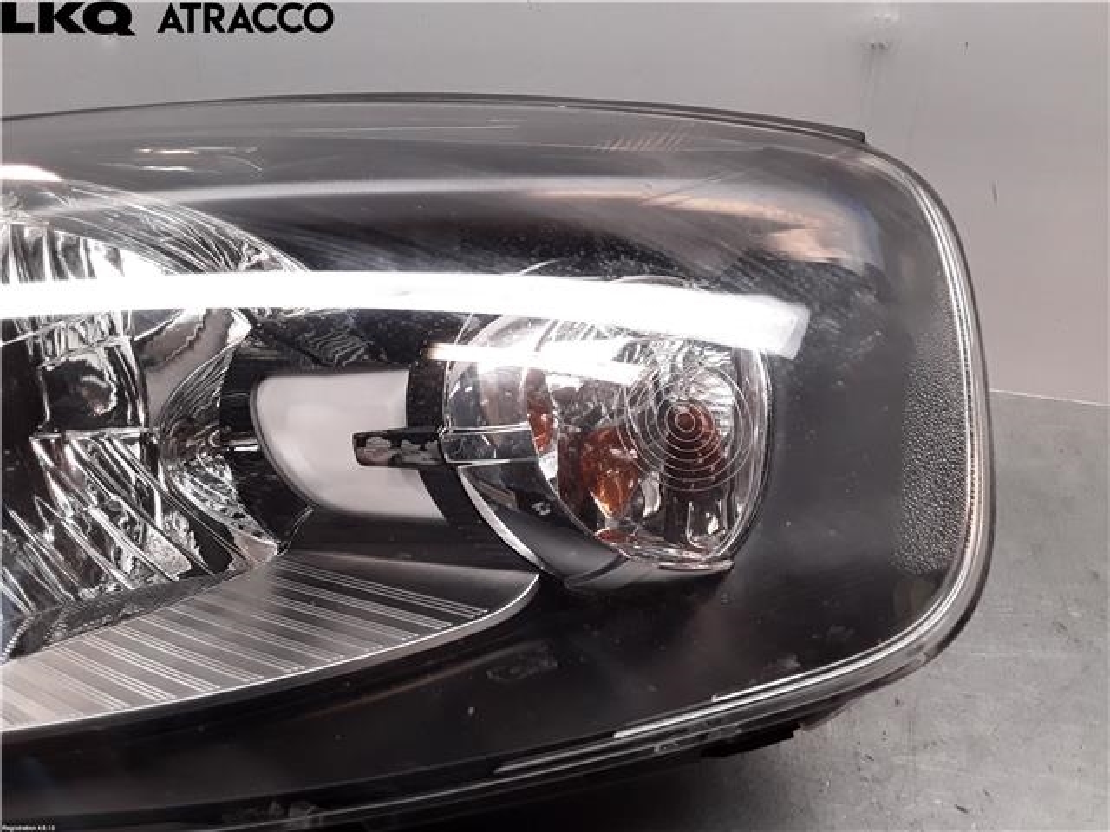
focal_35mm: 28
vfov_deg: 49.7
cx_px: 555
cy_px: 416
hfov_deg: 63.4
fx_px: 898
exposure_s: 1/134
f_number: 1.9
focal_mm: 2.91
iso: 100
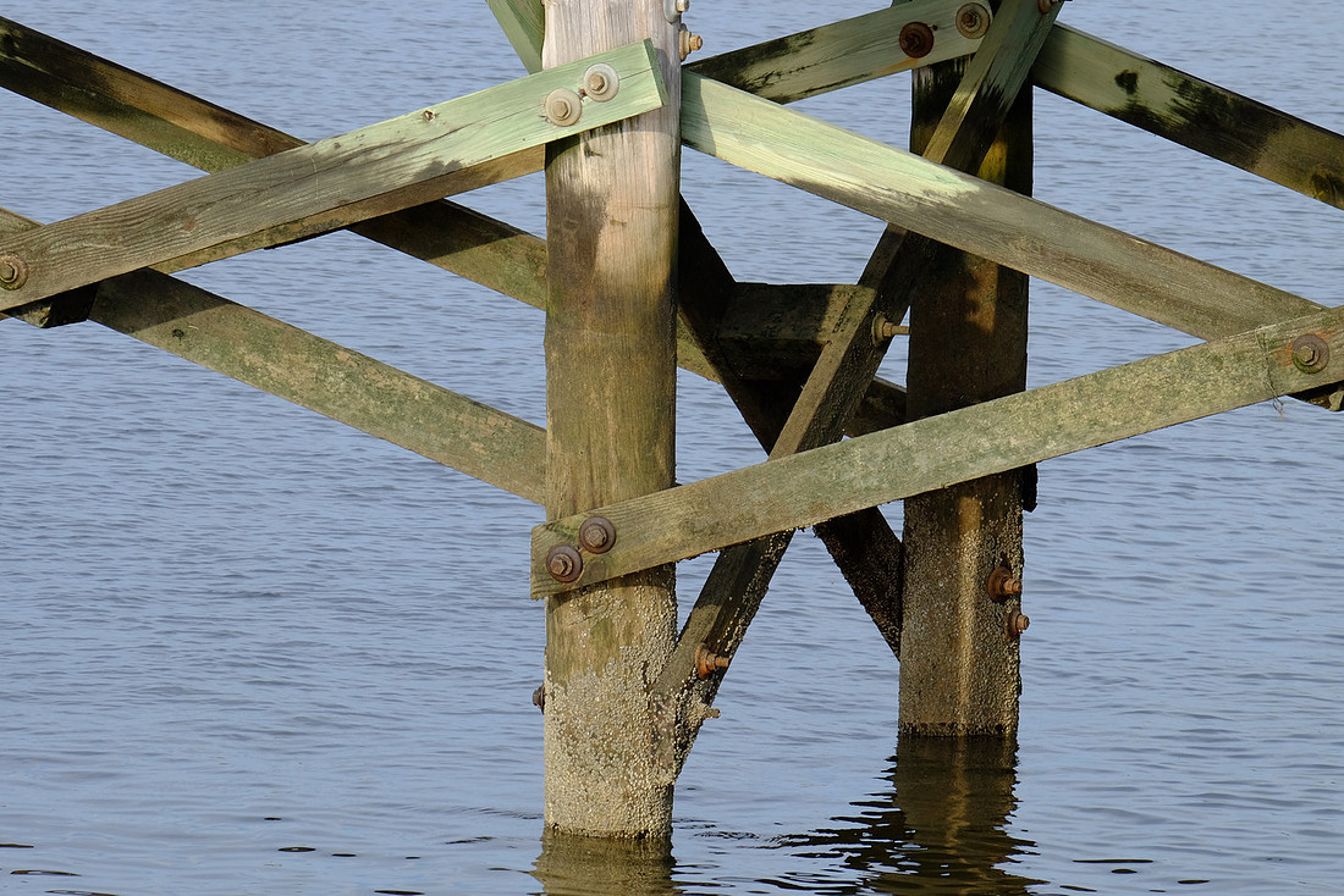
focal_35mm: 300
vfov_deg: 4.6
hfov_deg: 6.9
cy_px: 448
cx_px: 672
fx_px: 11202
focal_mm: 200
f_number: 13
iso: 400
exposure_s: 1/150
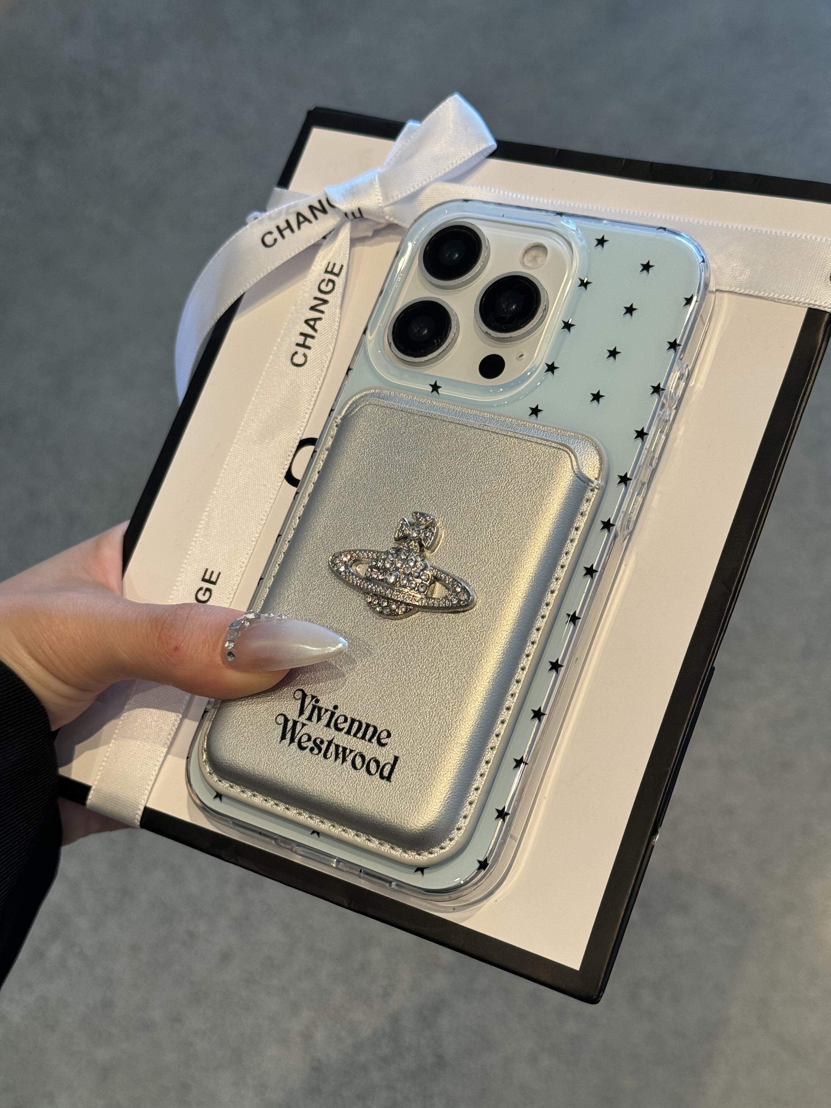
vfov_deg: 39.7
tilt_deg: -50.9
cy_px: 554
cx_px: 416
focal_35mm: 48
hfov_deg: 30.3
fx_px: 1536
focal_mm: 6.86
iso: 100
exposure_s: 1/100
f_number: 1.78
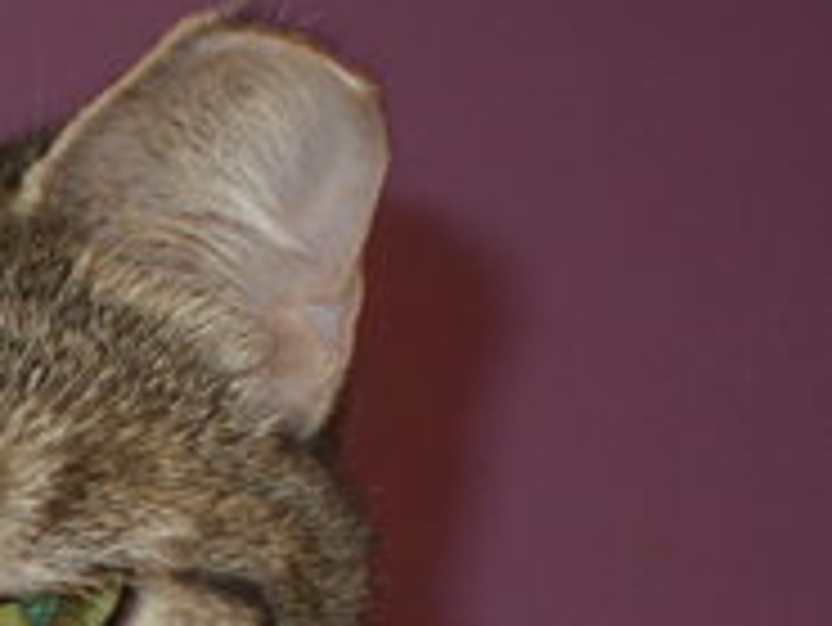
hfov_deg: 9.5
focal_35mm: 205
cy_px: 754
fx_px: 4930
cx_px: -283
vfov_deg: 7.2
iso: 200
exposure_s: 1/60
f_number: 5.8
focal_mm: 13.5
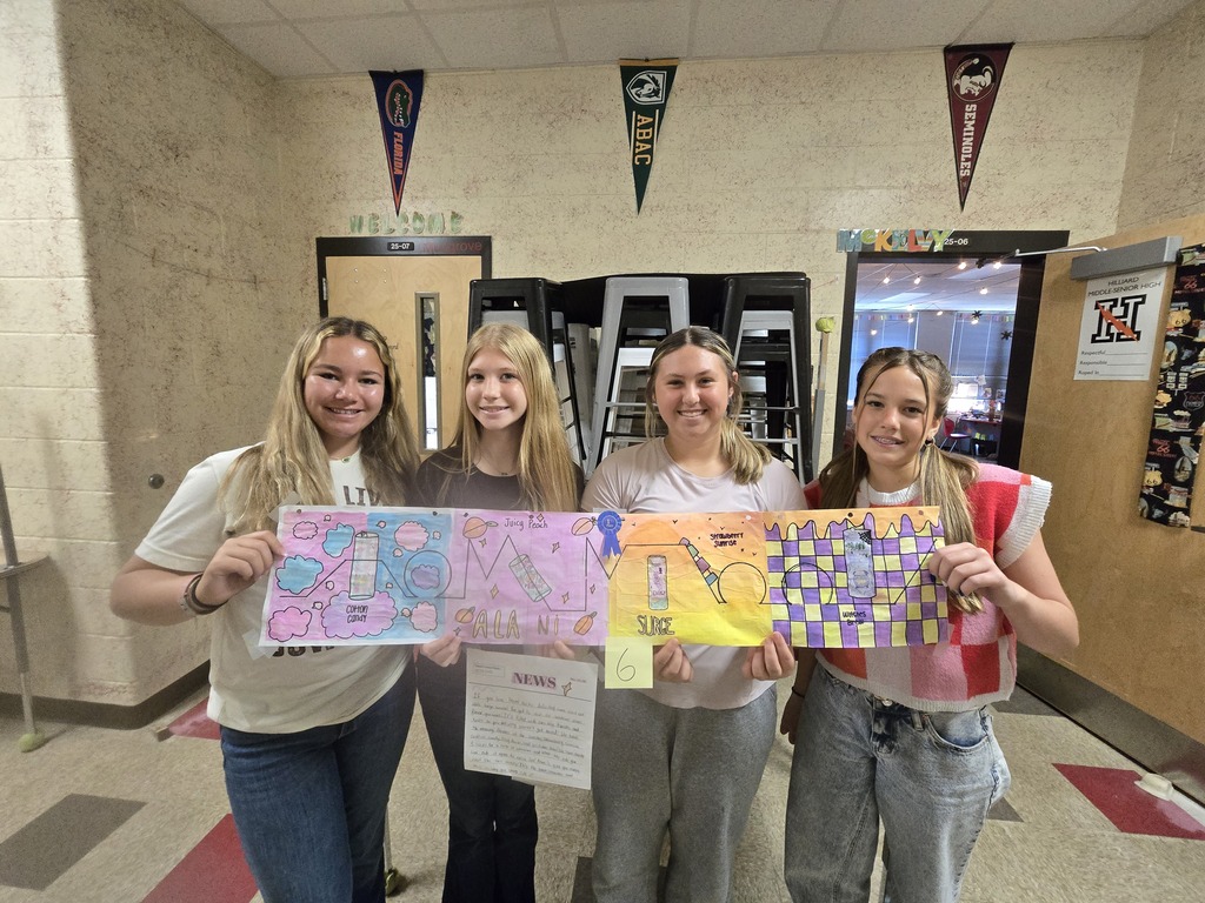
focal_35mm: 13
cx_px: 602
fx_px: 453
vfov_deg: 89.9
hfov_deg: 106.2
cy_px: 452
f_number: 2.2
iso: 800
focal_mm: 2.2
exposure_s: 1/60
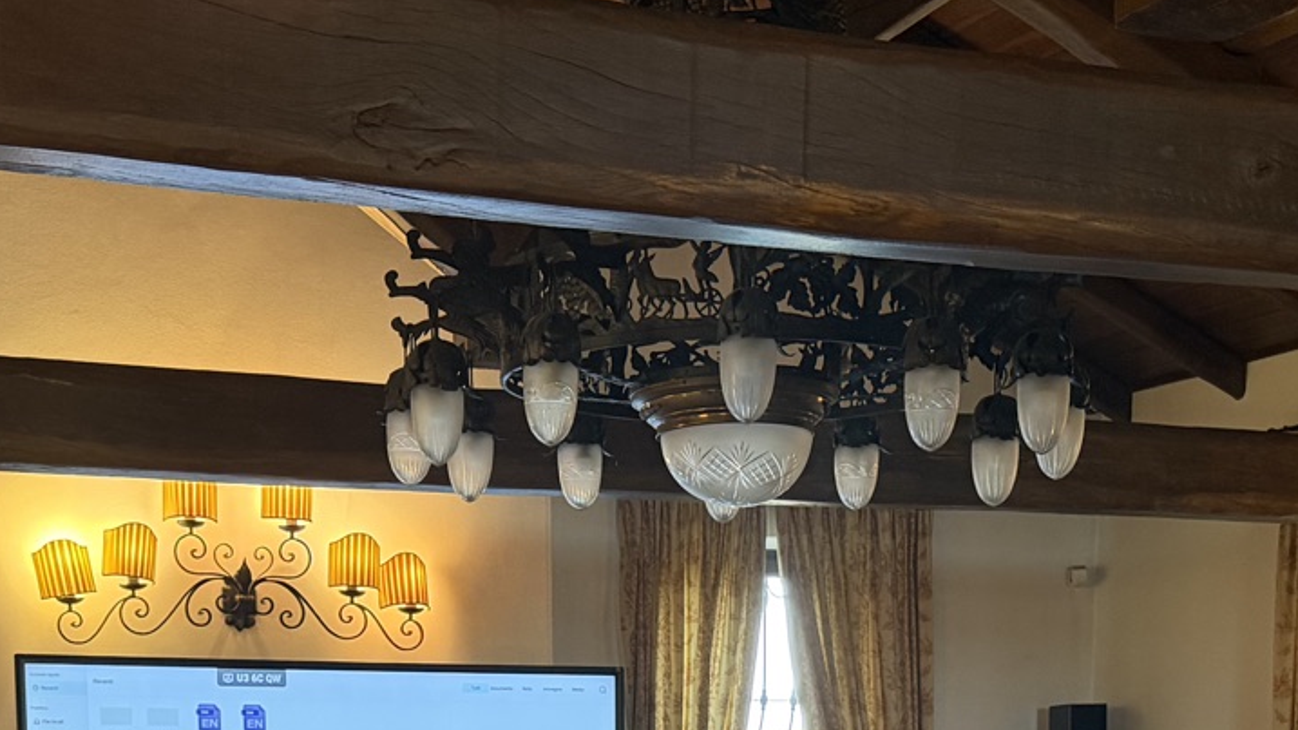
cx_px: 672
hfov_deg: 30.2
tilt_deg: -7.4
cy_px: 1043
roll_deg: +0.2
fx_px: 2409
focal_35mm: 70
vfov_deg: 16.0
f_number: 1.78
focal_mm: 6.76
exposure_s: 1/50
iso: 320
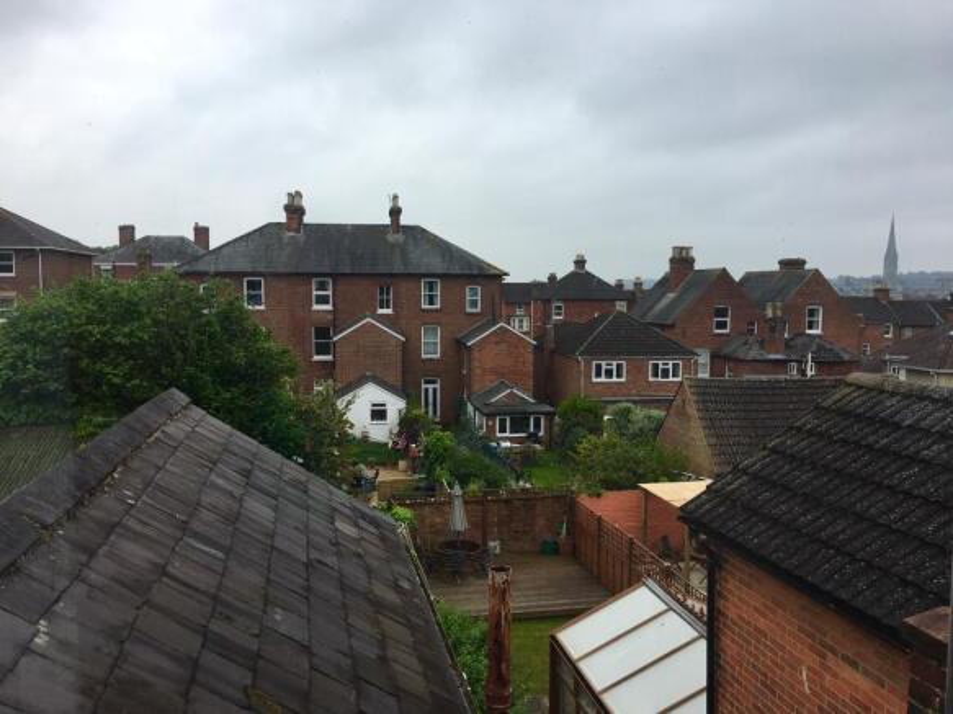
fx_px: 798
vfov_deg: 48.2
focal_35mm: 29
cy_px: 357
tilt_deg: -3.9
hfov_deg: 61.7
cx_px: 476
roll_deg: +0.0
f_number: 2.2
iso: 25
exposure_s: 1/625
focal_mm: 4.15
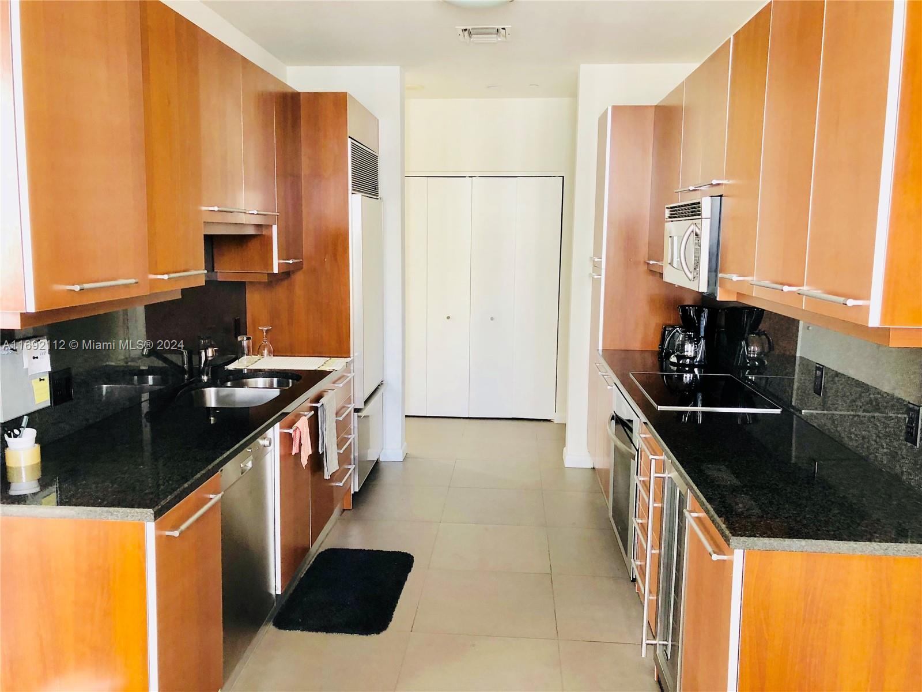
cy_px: 346
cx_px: 461
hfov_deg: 63.4
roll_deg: -0.6
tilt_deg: -9.1
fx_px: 746
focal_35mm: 28
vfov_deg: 49.7
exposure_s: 1/15
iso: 40
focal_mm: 3.99
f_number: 1.8
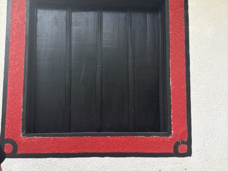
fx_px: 171
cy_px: 86
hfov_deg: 67.3
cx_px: 114
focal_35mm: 26
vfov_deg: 53.0
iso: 50
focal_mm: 5.96
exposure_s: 1/601
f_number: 1.6
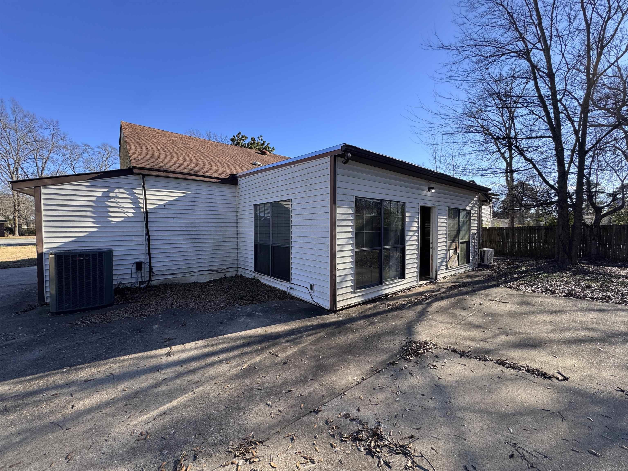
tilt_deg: -1.0
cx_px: 314
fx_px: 254
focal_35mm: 14
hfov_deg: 102.1
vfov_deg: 85.7
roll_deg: +1.1
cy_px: 236
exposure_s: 1/425
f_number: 2.2
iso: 40
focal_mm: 2.22
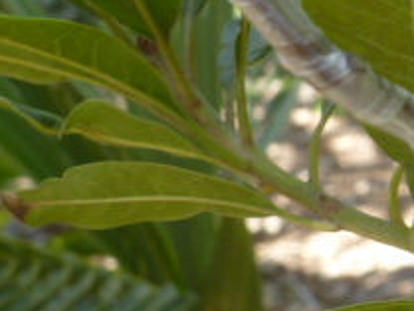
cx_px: 388
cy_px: 182
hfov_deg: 9.3
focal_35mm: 211
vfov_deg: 7.0
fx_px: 2525
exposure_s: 1/40
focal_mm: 12.4
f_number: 4.3
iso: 80
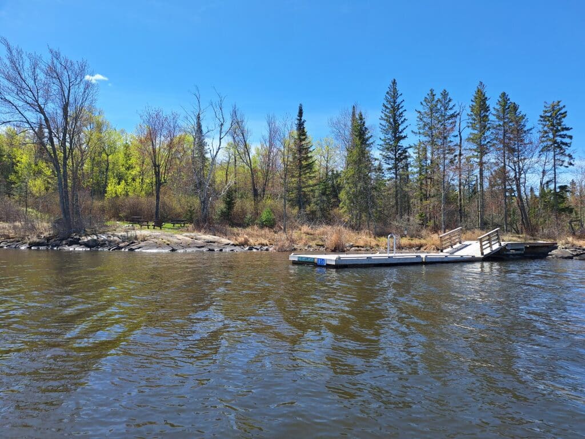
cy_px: 220
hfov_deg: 73.9
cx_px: 292
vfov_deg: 58.9
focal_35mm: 23
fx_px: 389
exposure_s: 1/2347
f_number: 1.8
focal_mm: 5.54
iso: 40
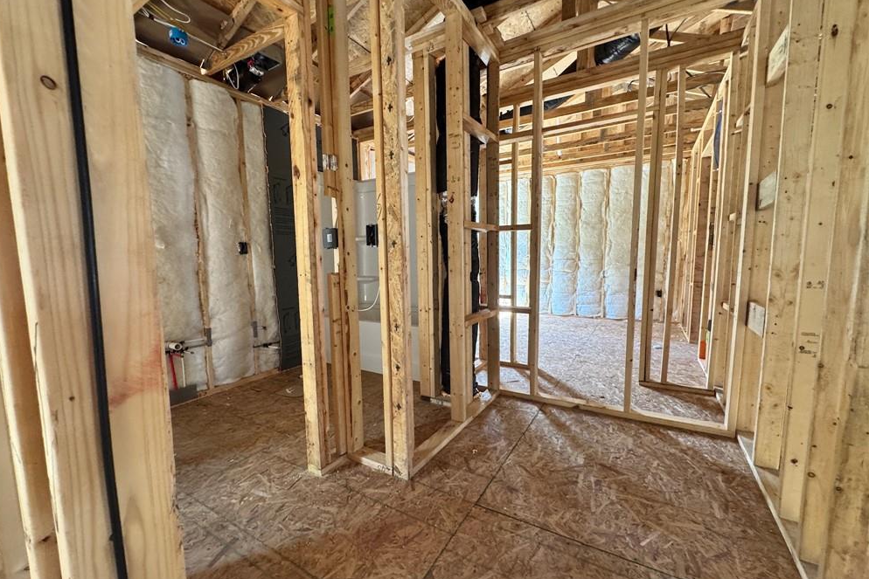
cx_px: 422
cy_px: 298
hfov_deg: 100.4
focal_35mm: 15
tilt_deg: -6.8
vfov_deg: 77.3
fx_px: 362
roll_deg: +0.3
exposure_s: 1/79
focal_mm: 2.22
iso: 320
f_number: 2.2
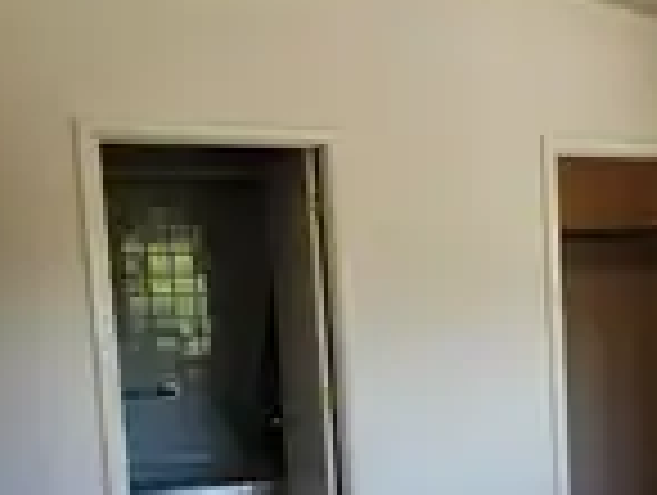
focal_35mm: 63
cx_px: 716
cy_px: 450
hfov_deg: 28.1
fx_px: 1198
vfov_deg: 22.7
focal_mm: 5.54
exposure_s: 1/180
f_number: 1.8
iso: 125
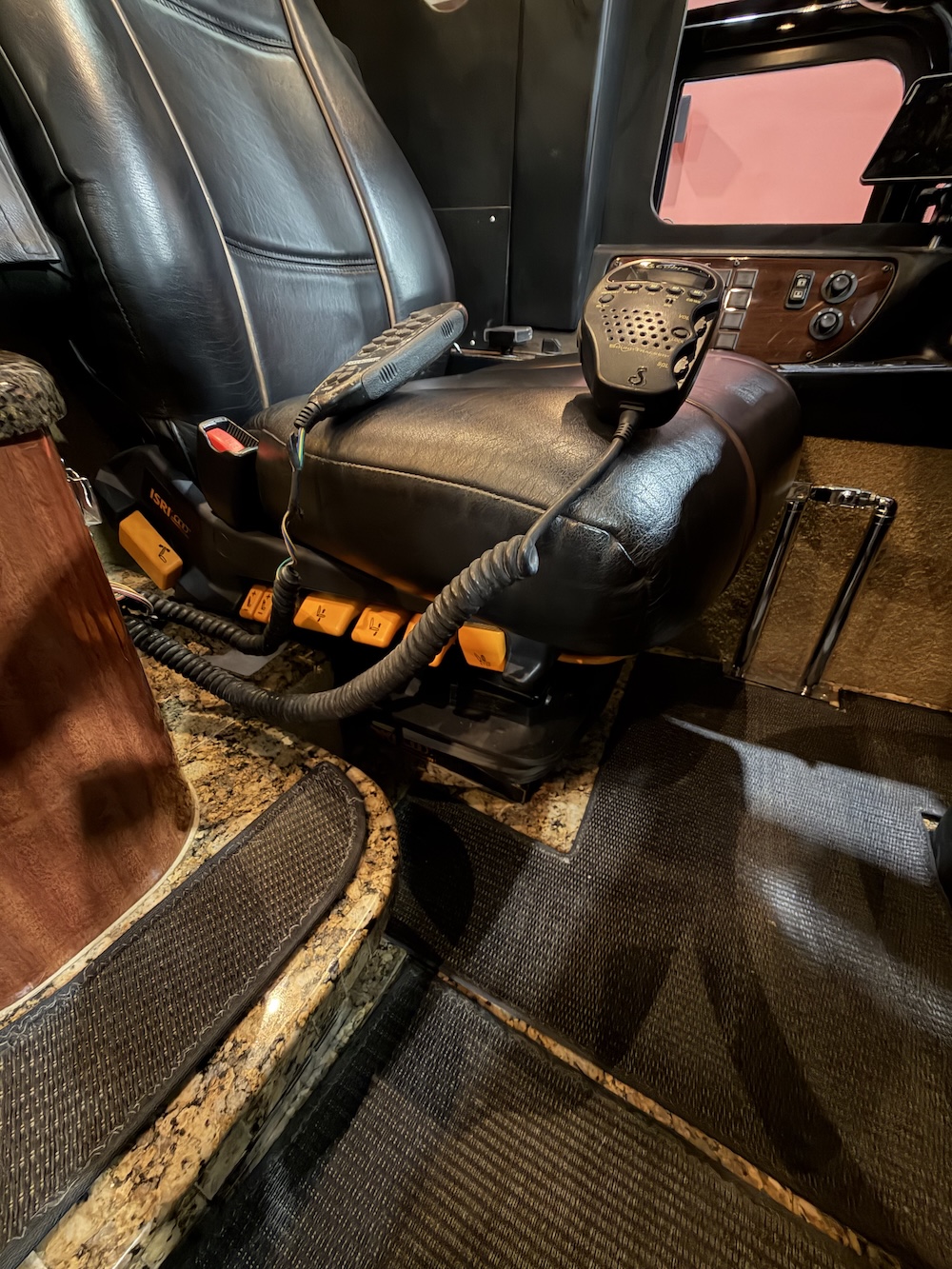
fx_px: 513
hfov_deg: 85.7
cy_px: 634
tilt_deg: -34.0
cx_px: 476
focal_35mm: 14
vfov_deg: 102.1
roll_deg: -2.3
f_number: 2.2
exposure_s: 1/12
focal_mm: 2.22
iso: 800
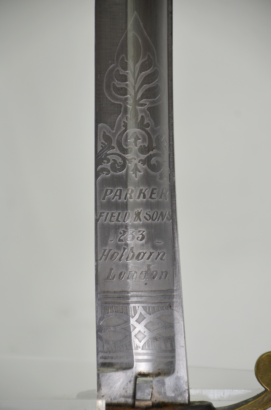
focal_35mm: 202
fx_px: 2297
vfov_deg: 10.2
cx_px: 136
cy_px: 205
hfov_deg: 6.8
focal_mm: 135
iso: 500
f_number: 5.6
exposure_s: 1/250
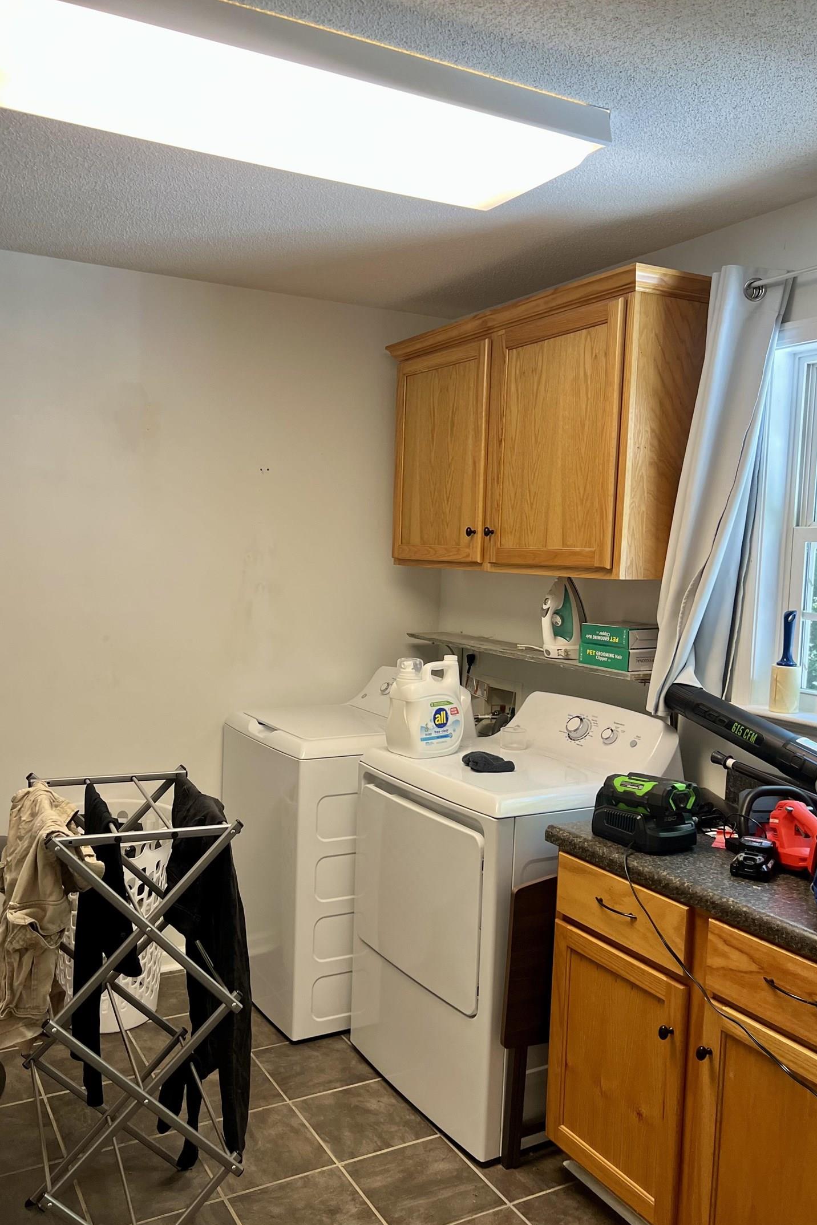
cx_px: 347
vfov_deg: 63.6
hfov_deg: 44.8
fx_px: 987
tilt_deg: -4.9
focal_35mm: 29
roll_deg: -2.1
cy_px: 639
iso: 125
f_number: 1.5
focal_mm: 5.7
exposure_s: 1/120
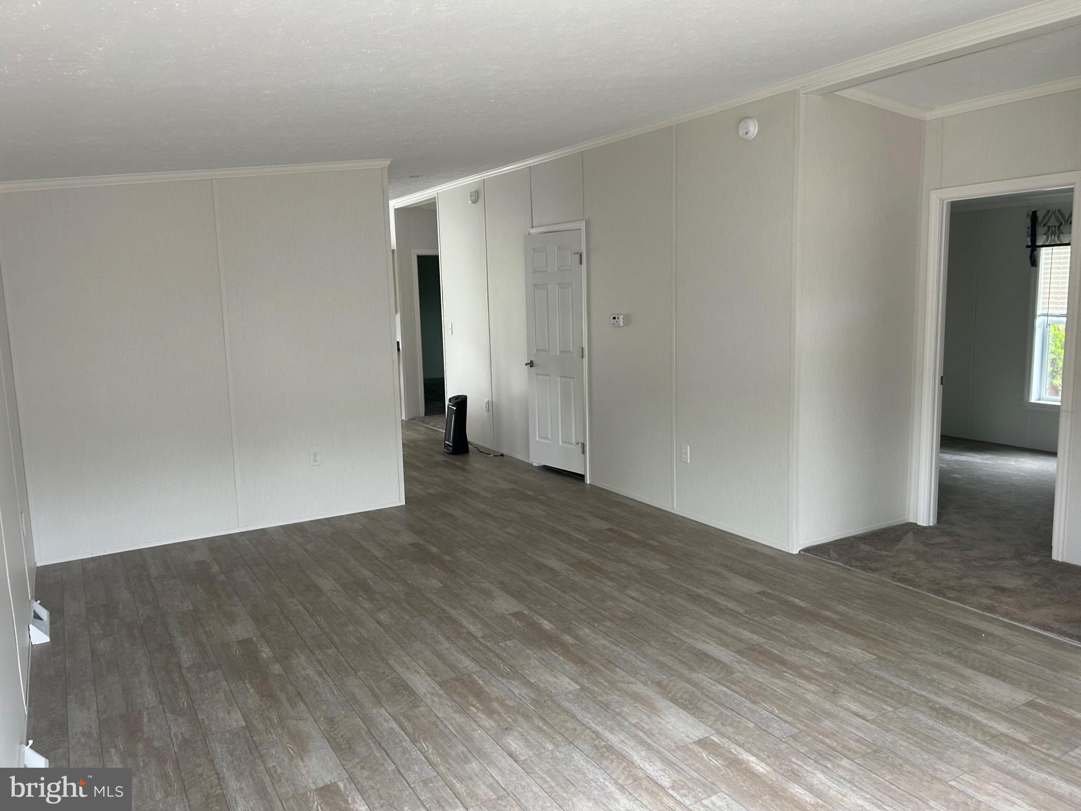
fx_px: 812
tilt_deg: -8.2
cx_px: 540
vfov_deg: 53.1
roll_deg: +2.1
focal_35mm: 26
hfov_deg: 67.3
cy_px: 406
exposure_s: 1/60
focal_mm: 5.7
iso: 80
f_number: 1.5
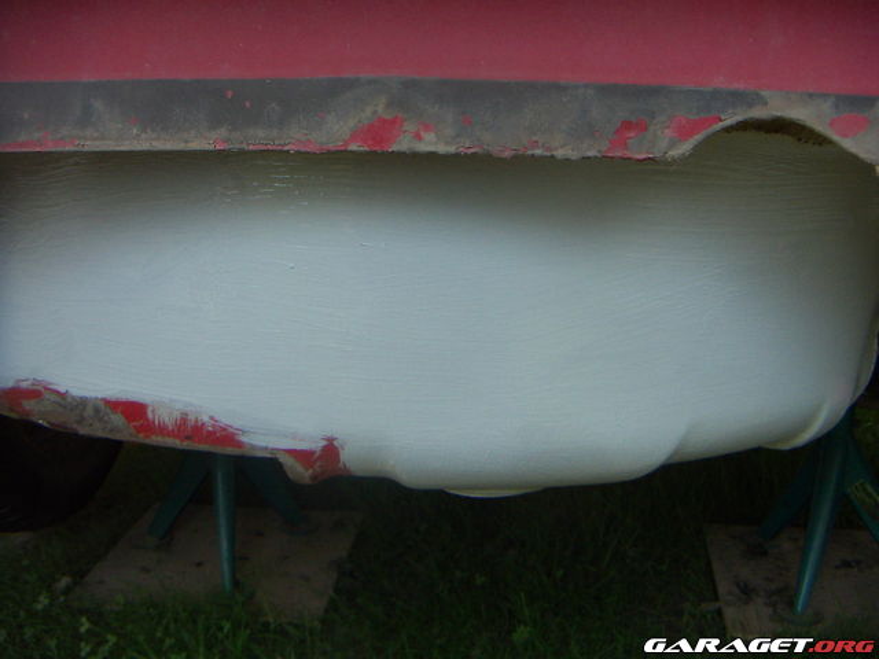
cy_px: 330
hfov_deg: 51.4
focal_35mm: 36
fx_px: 914
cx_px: 440
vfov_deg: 39.7
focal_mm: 4.7
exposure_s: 1/200
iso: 100
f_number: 6.7
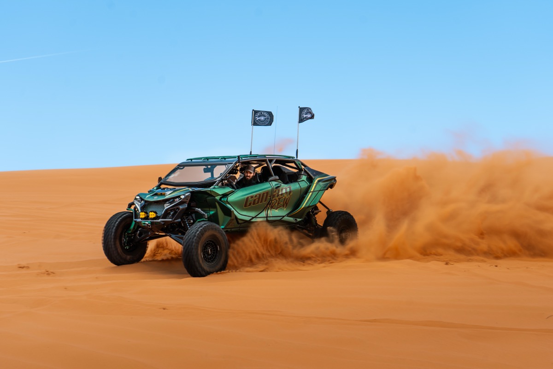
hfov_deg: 28.8
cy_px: 184
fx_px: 1075
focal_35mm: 70
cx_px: 276
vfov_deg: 19.5
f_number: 5.6
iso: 100
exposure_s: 1/320
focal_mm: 70
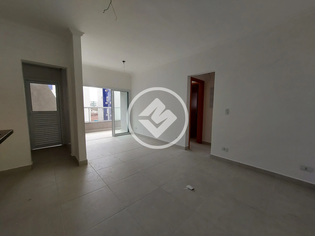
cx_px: 158
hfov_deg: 106.2
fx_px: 118
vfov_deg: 89.9
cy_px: 118
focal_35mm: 13
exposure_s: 1/120
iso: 50
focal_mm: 1.74
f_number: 2.2
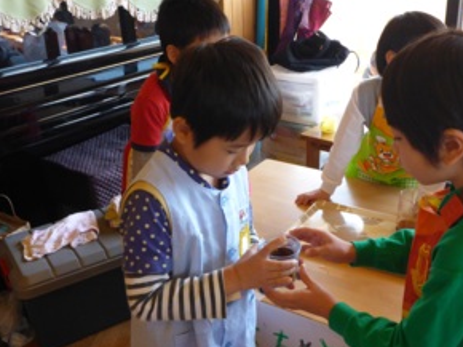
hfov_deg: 45.6
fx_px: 548
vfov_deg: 35.1
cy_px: 157
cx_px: 276
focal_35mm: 41
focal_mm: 6
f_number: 3.7
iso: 400
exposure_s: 1/100
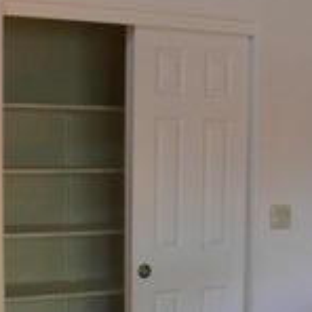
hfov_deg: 21.4
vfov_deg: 21.4
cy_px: 238
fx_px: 816
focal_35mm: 80
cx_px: 247
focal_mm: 5
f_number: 3.5
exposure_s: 1/56
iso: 400
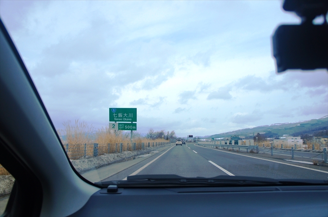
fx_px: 246
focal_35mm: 27
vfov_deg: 47.8
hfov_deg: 67.5
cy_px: 108
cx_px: 164
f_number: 3.5
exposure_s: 1/2000
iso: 200
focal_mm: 18
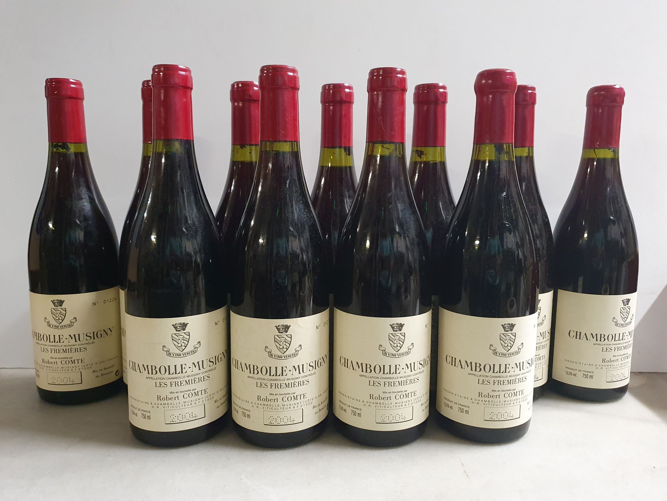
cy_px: 250
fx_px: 501
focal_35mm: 26
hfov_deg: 67.3
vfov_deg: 53.1
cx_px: 334
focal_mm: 4.32
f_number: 1.5
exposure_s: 1/50
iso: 500
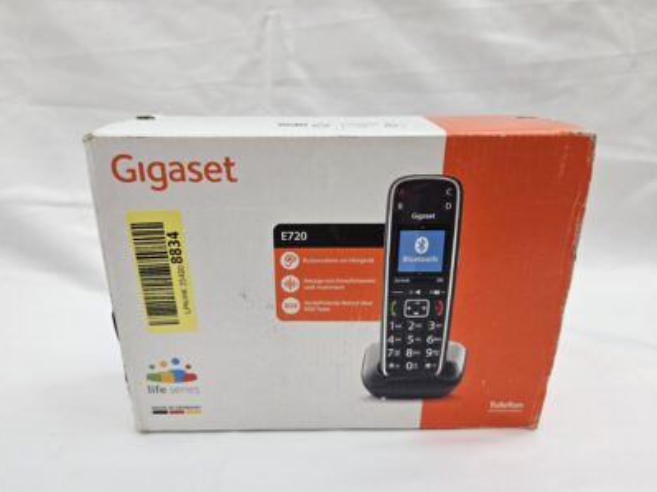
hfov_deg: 71.6
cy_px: 255
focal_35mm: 24
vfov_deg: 56.8
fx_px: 455
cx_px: 321
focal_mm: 5.4
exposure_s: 1/141
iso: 25
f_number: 1.8
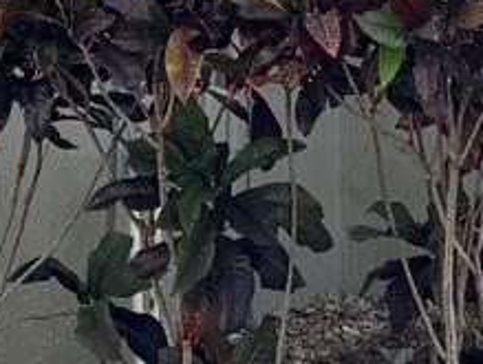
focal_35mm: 175
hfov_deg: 11.1
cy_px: -430
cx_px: -46
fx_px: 2446
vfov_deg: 8.0
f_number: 1.78
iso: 80
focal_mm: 6.76
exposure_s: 1/350
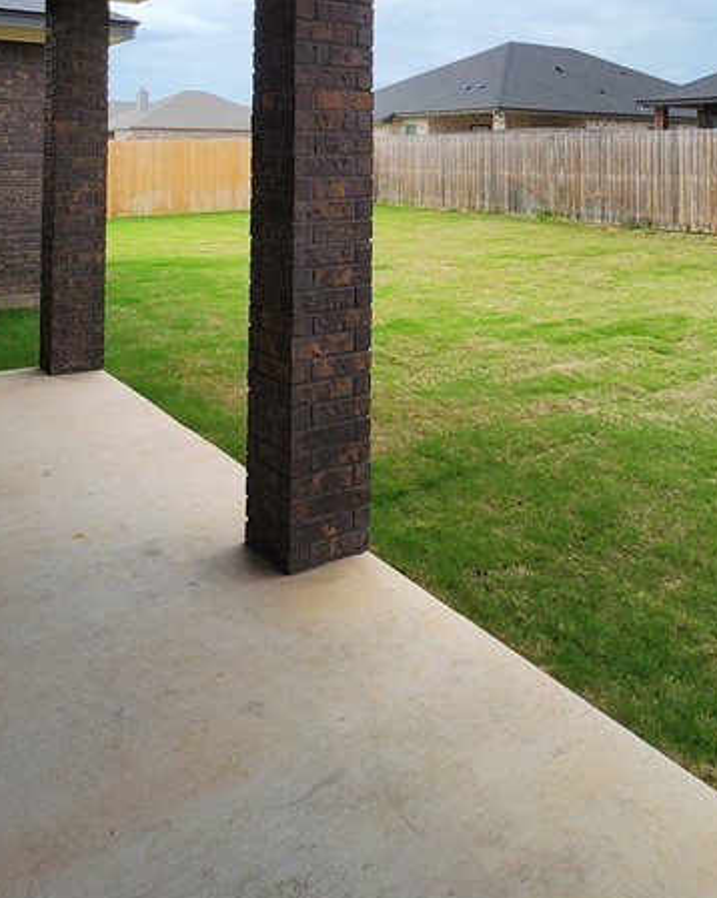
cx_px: 457
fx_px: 770
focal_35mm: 29
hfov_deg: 49.4
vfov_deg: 54.9
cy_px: 142
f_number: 2.2
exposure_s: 1/1167
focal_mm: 2.2
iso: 50
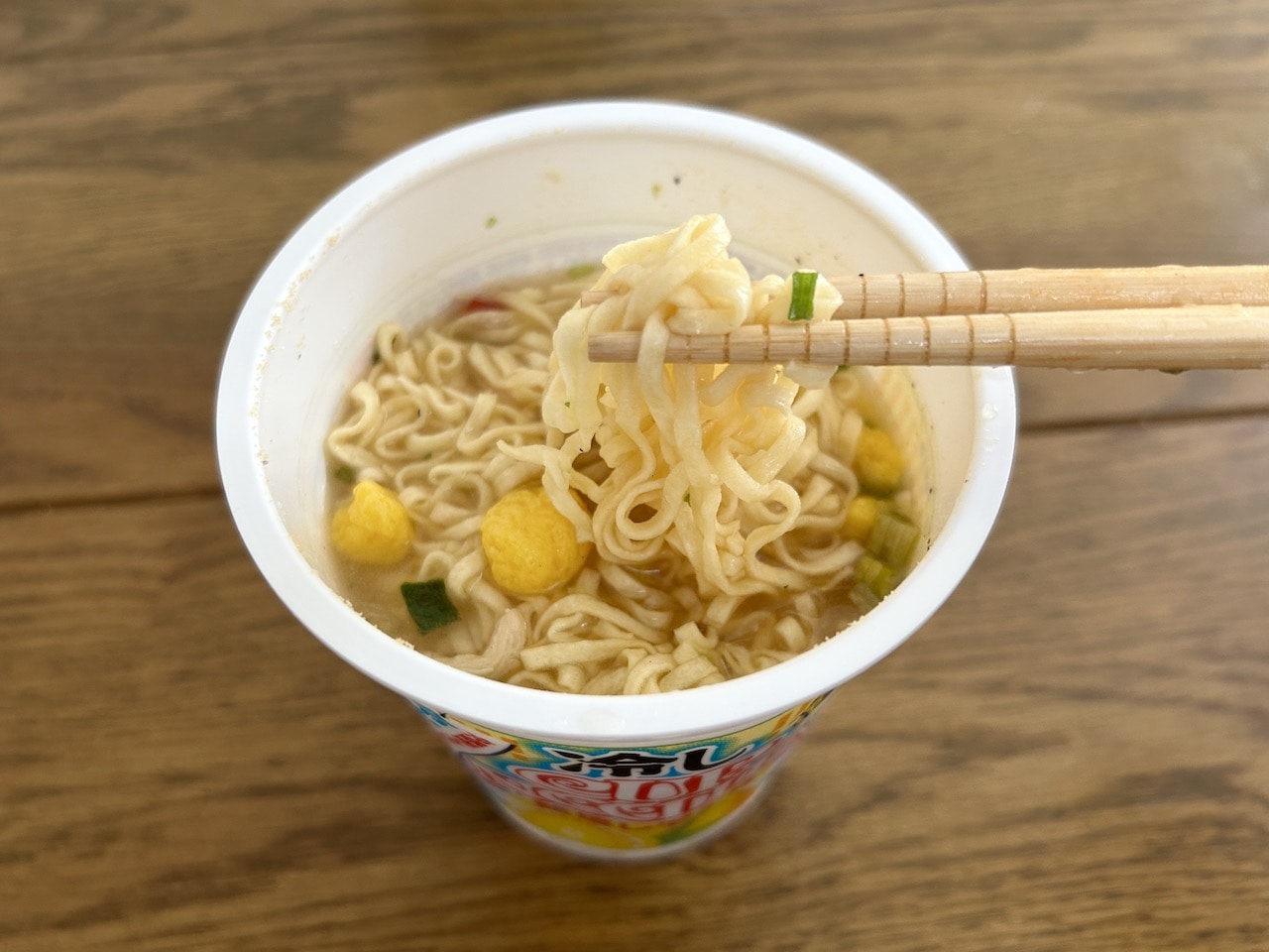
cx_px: 634
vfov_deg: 53.1
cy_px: 476
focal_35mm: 26
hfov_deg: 67.3
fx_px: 953
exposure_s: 1/60
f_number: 1.5
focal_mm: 5.7
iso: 100
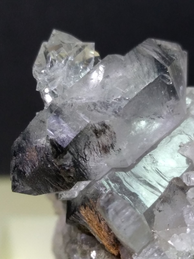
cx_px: 97
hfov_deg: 53.1
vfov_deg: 67.3
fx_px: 194
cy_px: 130
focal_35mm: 26
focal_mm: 3.54
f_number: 2
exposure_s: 1/120
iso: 187
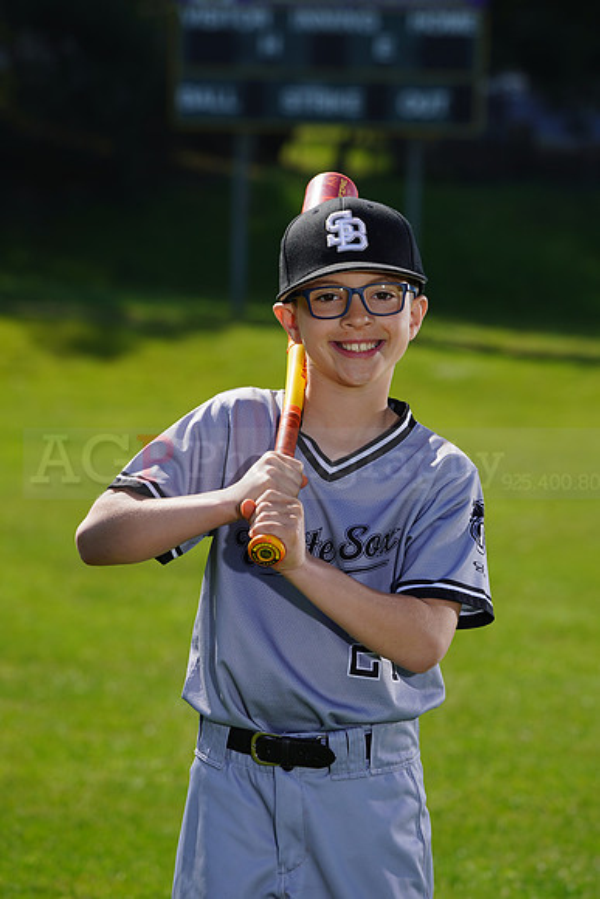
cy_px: 450
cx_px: 300
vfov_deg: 10.8
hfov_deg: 7.2
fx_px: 4747
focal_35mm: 190
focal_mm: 190
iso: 100
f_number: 8
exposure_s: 1/250
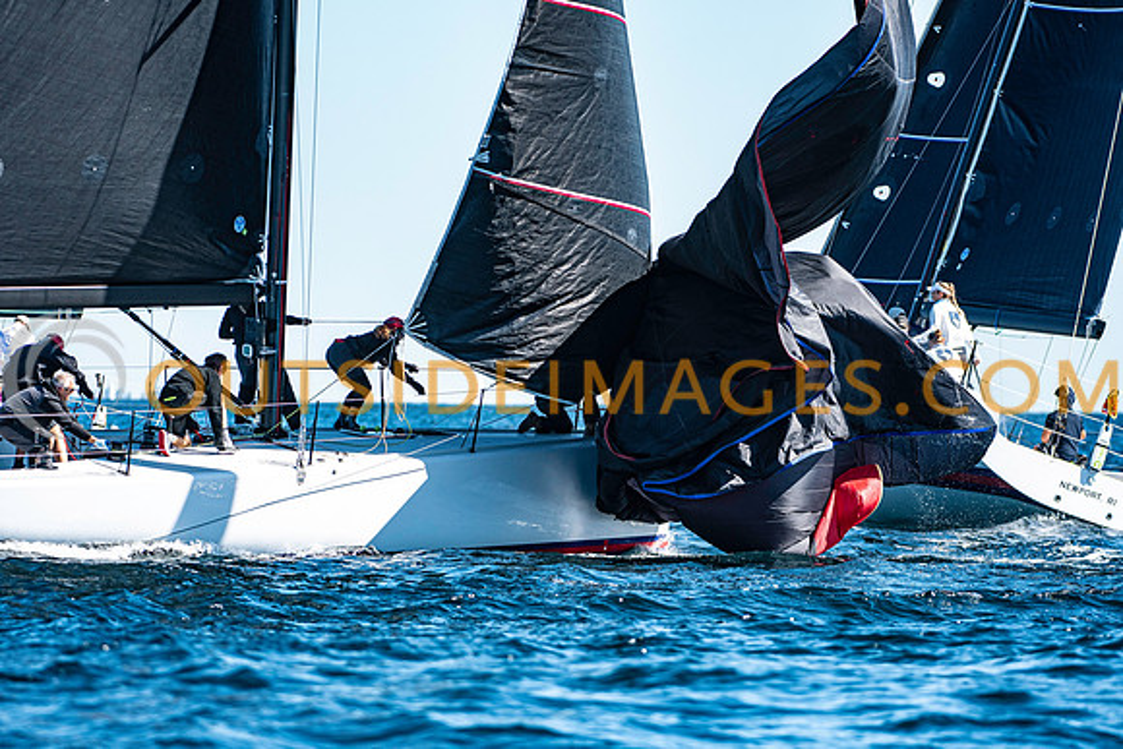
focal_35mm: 405
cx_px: 562
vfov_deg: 3.4
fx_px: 12636
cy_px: 374
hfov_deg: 5.1
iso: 320
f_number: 5
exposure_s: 1/1250
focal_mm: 270
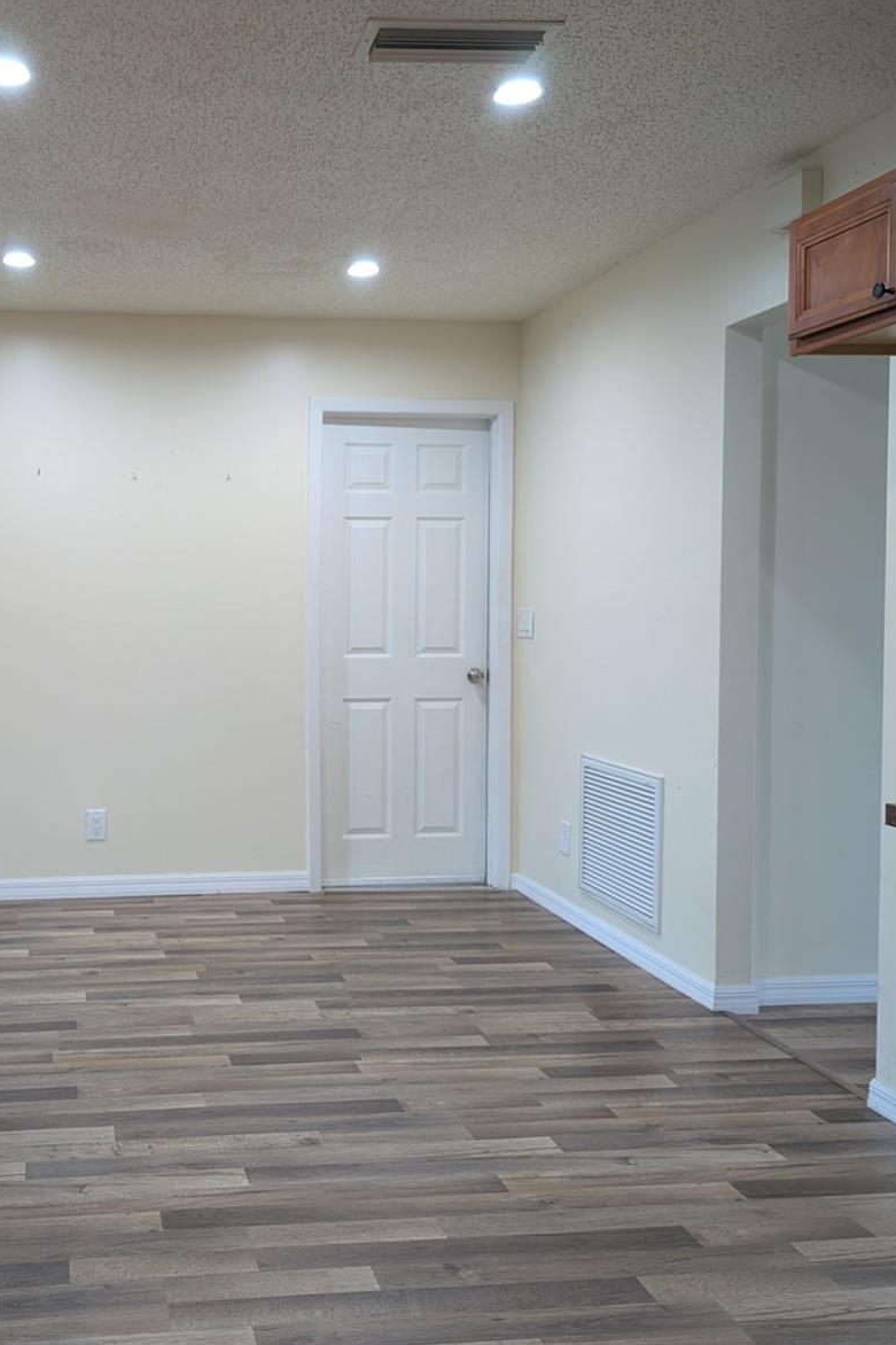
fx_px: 1270
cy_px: 667
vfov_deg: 55.8
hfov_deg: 37.5
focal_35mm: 34
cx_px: 184
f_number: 1.68
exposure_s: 1/24
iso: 73
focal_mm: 6.9
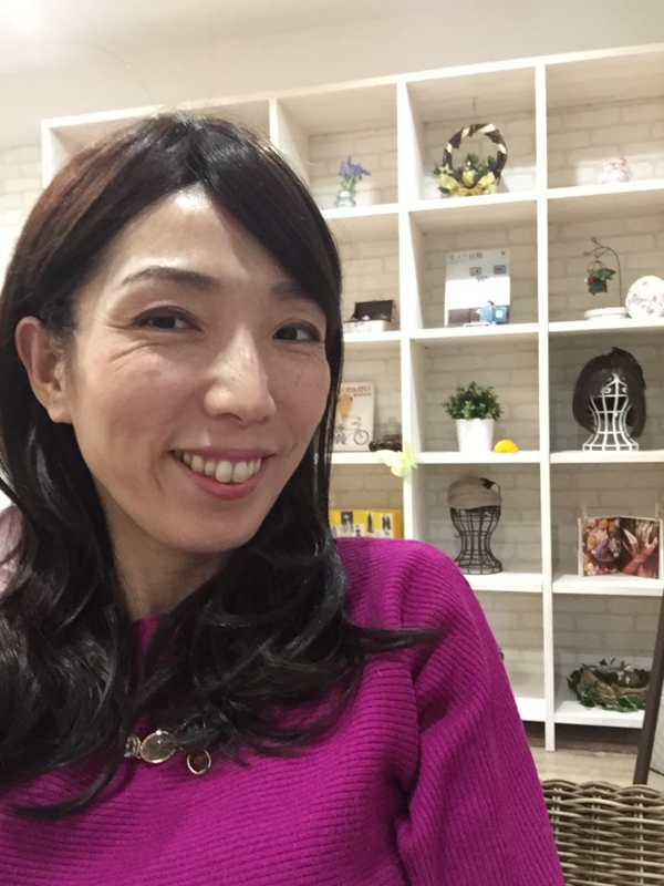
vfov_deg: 58.4
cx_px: 332
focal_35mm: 31
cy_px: 443
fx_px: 793
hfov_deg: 45.4
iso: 250
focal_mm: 2.65
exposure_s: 1/30
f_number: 2.2
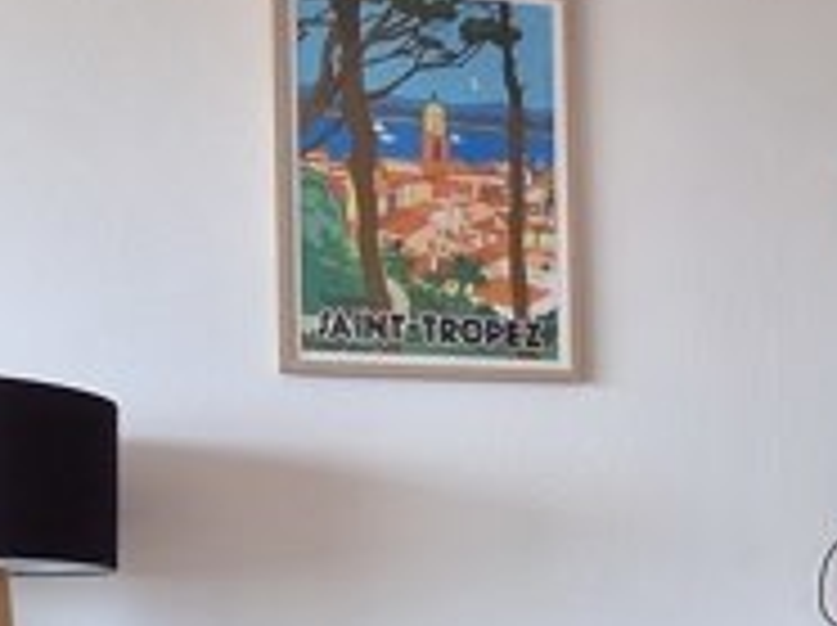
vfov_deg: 24.8
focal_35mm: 56
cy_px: 635
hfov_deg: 32.7
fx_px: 1352
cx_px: 747
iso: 50
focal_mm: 1.74
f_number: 2.2
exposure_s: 1/100
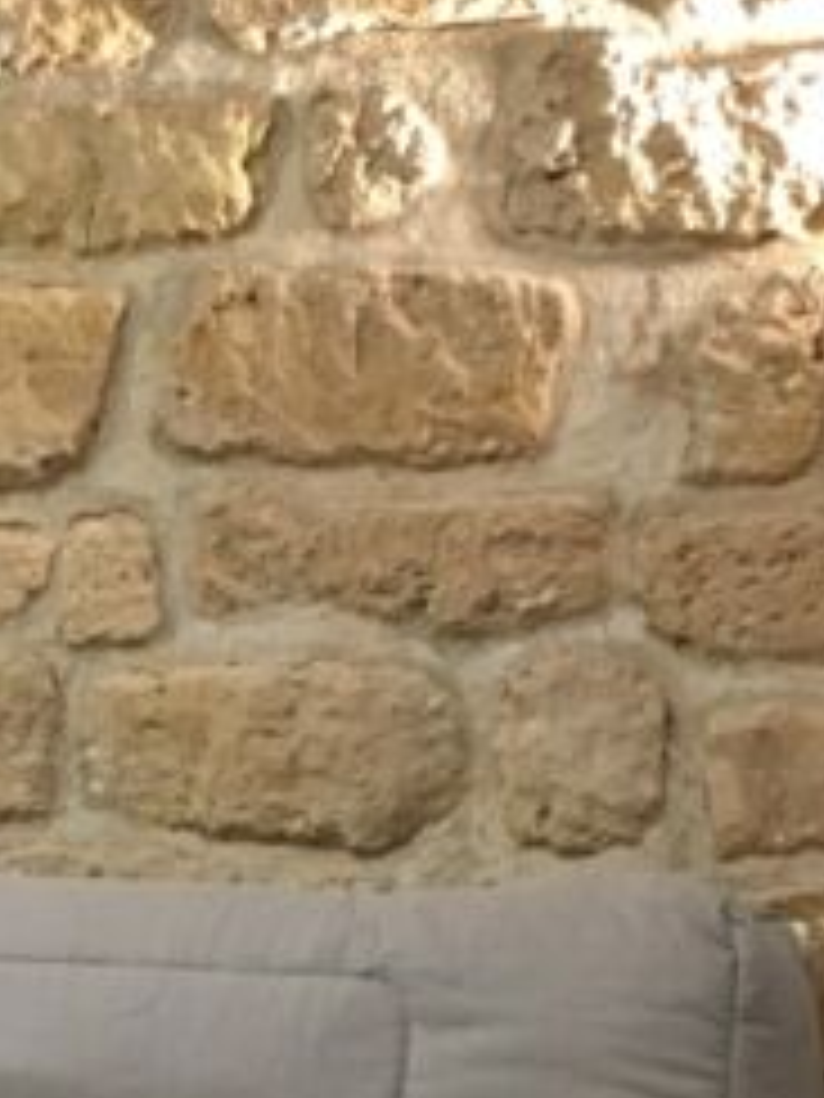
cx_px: 50
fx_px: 3015
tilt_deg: -14.5
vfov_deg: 19.8
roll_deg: -0.5
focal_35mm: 95
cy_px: 1202
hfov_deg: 15.3
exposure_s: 1/33
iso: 160
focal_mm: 4.15
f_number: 2.2
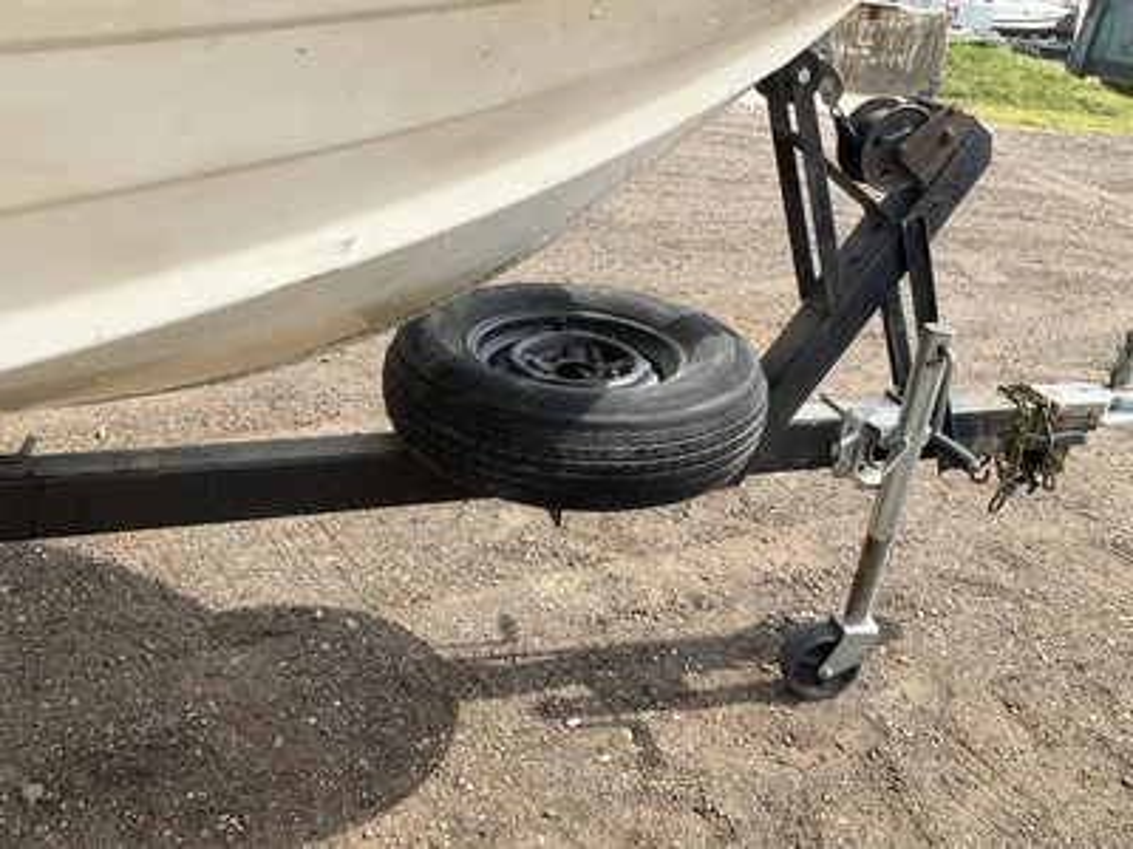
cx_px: 566
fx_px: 949
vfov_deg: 48.2
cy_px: 424
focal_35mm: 29
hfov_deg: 61.7
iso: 25
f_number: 1.8
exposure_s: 1/792
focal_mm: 3
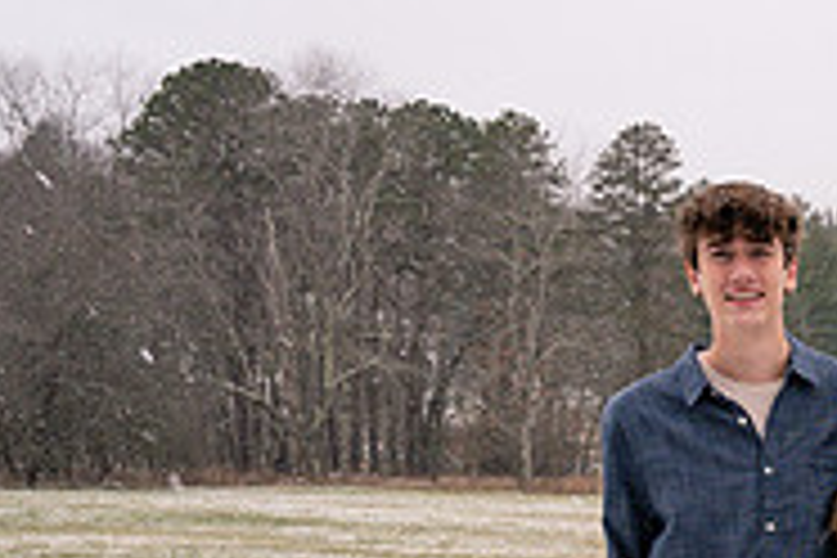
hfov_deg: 21.6
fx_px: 1953
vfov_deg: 15.6
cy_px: 691
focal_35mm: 84
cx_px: 1112
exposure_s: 1/250
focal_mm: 27
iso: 320
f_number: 8
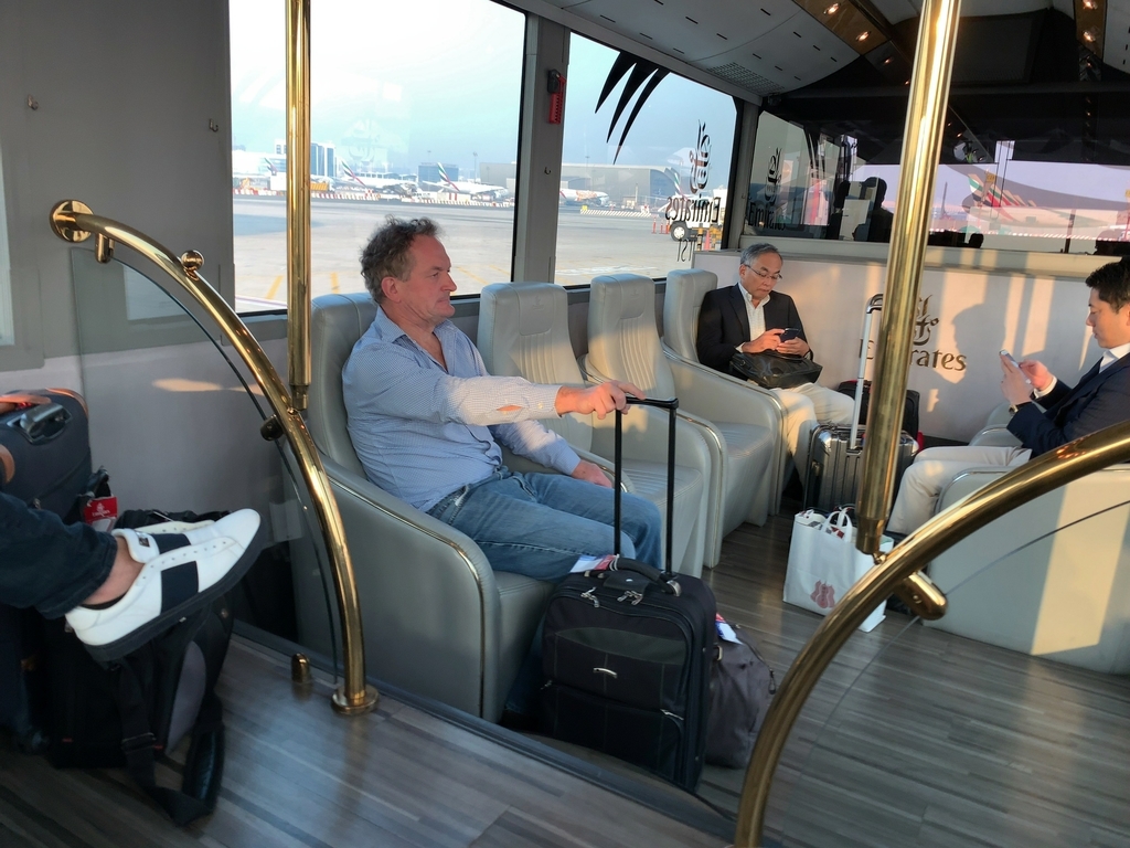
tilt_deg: -12.8
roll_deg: -5.4
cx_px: 565
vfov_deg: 53.1
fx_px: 849
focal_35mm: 26
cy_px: 424
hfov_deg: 67.3
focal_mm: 4.25
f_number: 1.8
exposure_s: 1/60
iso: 25
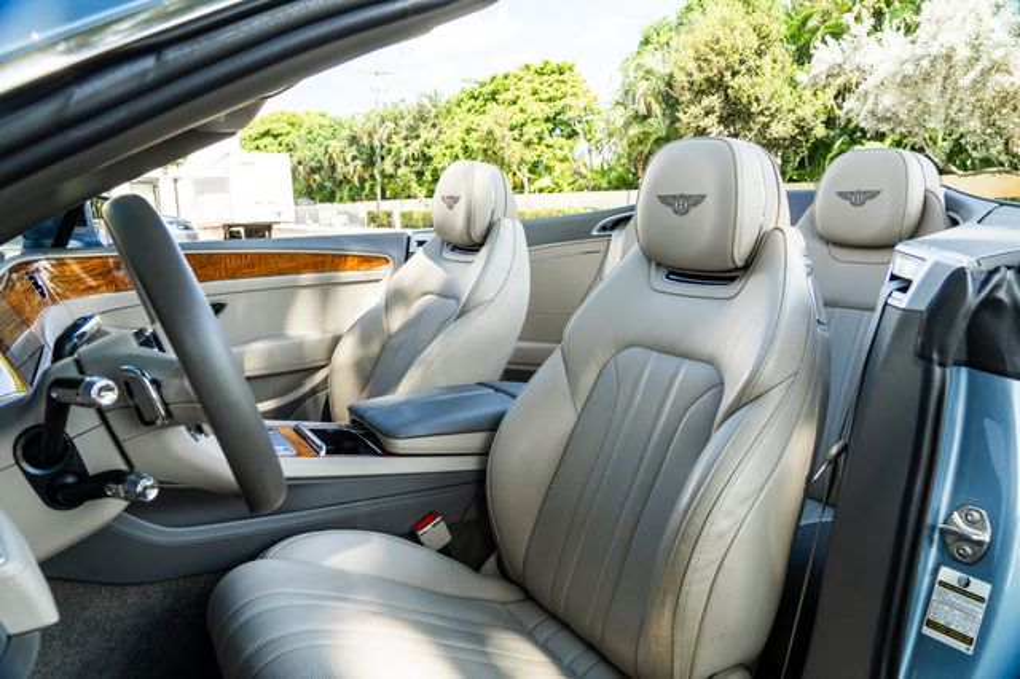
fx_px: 680
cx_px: 510
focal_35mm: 24
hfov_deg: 73.8
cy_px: 340
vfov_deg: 53.1
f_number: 8
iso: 640
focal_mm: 24
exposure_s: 1/80
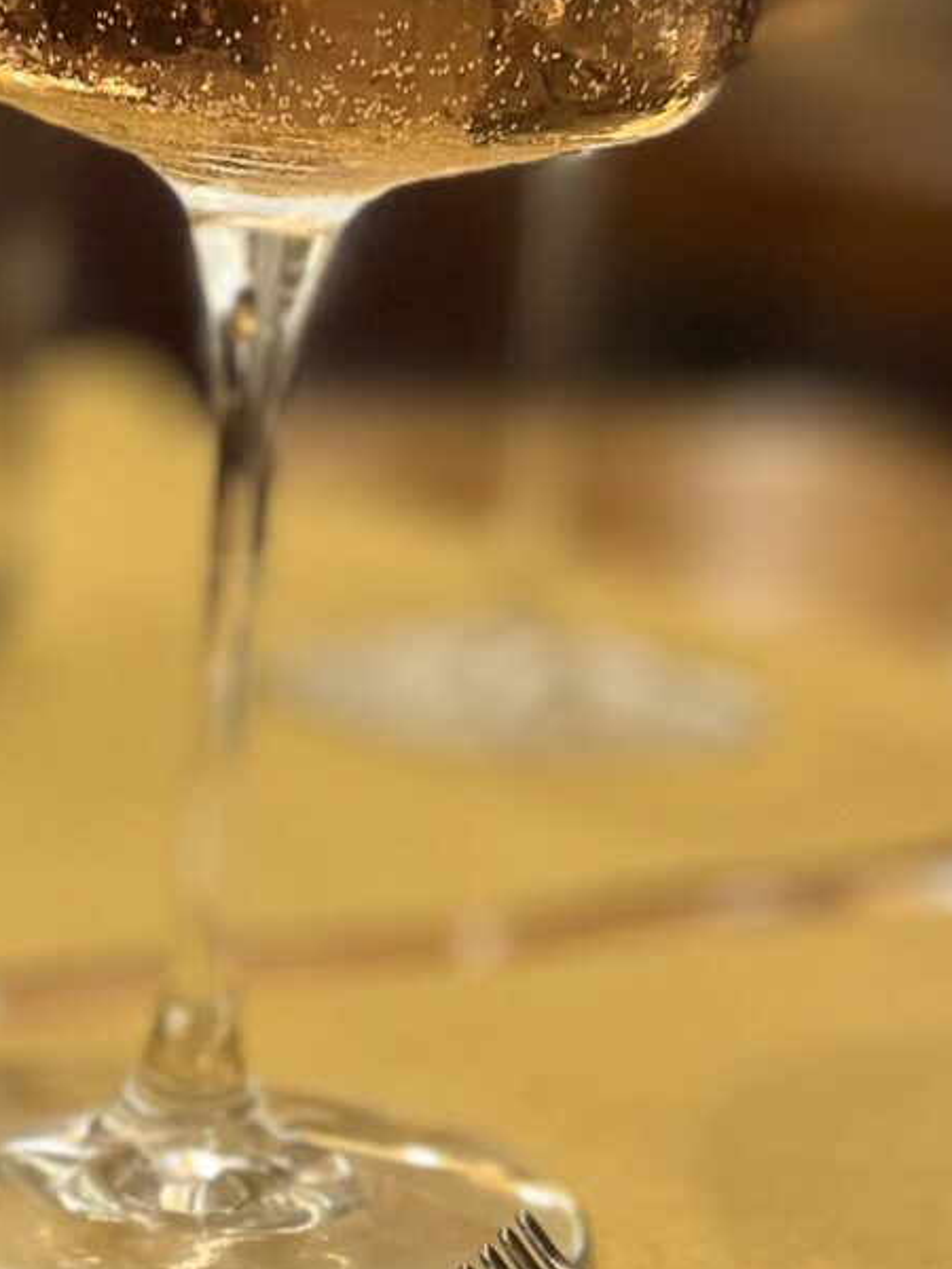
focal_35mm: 111
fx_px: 4070
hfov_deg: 13.3
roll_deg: -3.9
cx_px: 159
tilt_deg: -6.3
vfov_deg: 17.6
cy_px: 330
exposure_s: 1/100
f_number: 1.6
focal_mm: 5.1
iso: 125
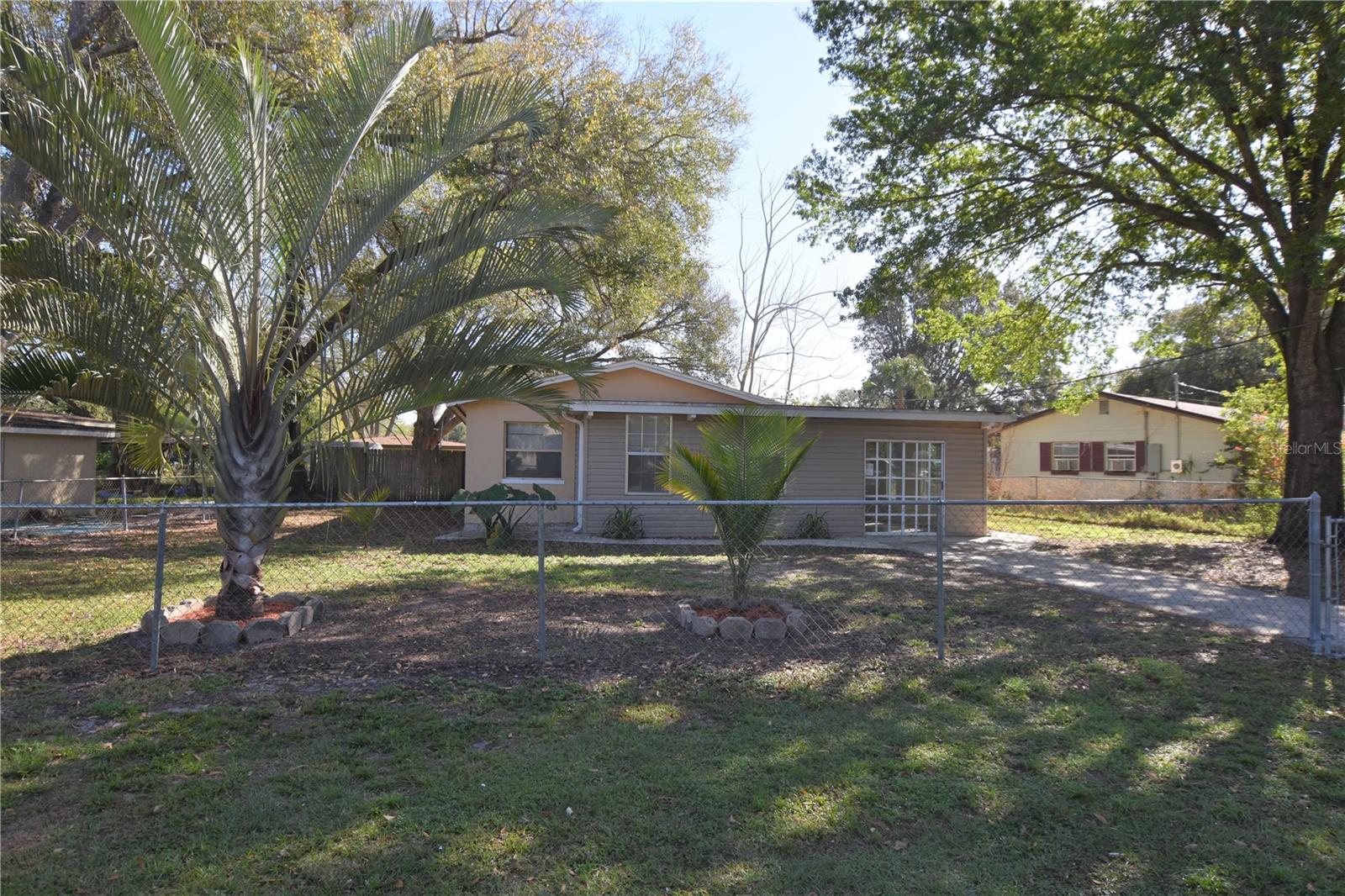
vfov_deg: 59.5
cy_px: 448
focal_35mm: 21
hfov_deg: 81.2
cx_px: 672
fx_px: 784
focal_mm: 14
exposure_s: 1/200
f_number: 7.1
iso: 100
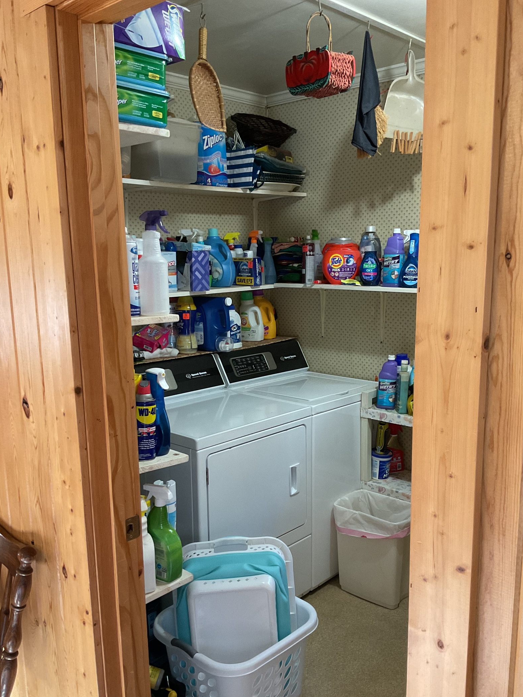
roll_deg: +0.1
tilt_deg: -10.9
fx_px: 645
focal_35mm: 32
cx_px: 276
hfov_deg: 44.1
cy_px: 379
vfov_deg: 56.7
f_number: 1.8
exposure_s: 1/60
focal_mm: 3
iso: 160
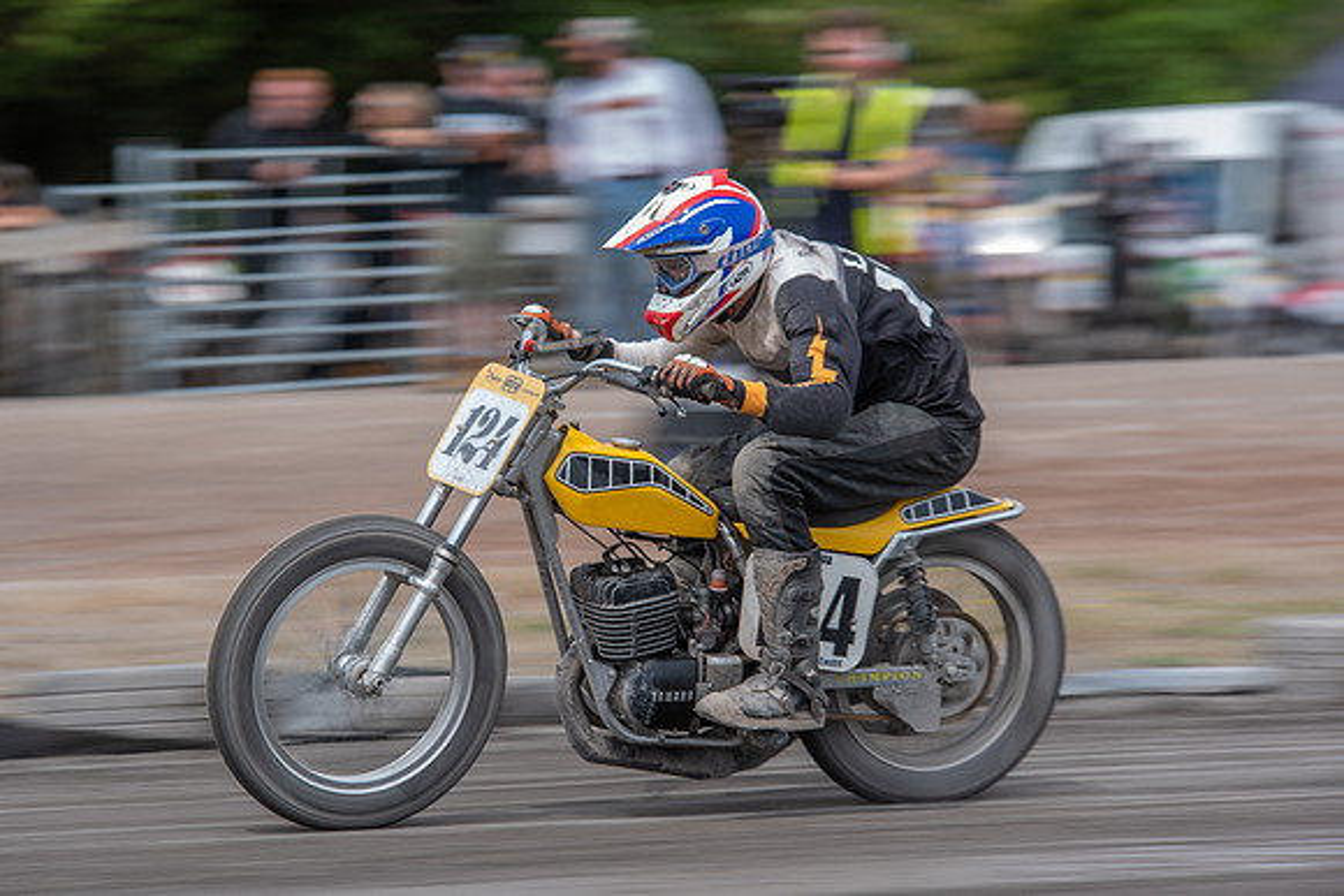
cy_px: 443
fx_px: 9011
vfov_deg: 5.7
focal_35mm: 241
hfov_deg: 8.5
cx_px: 581
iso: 200
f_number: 8
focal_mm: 200
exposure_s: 1/200
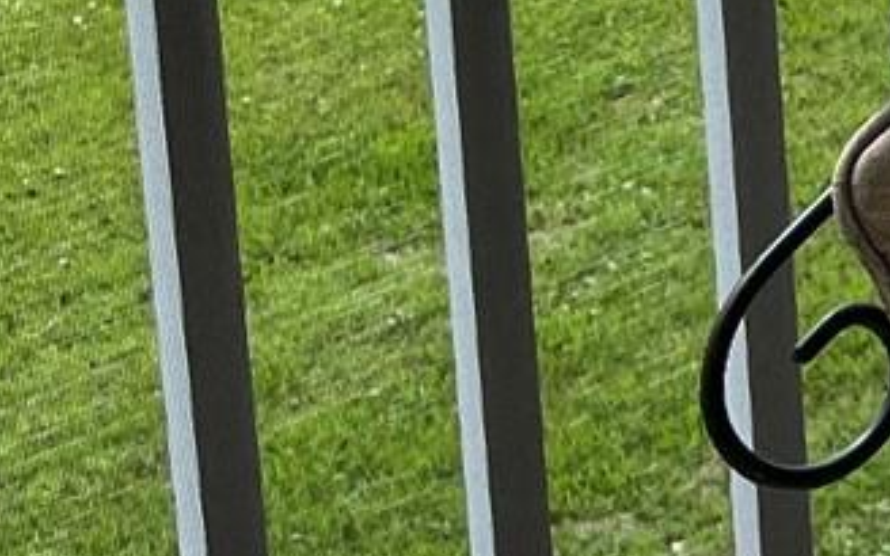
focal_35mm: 172
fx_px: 4172
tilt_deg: -9.0
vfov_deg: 6.7
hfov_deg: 10.6
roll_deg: +2.2
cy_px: -1248
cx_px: 2054
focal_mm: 5.1
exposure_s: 1/1389
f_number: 1.6
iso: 50
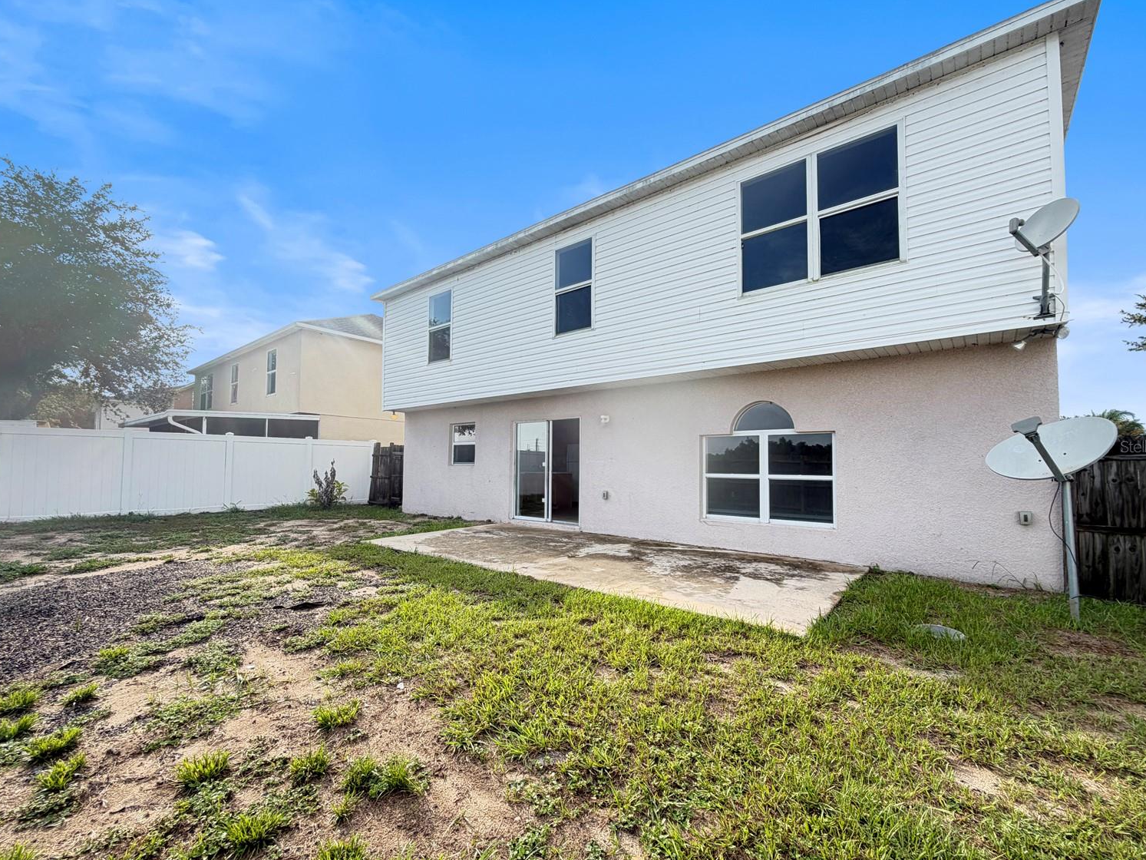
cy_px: 446
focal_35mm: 15
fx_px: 497
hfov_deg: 98.2
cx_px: 579
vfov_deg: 81.7
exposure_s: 1/231
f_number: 2.2
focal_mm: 2.22
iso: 40
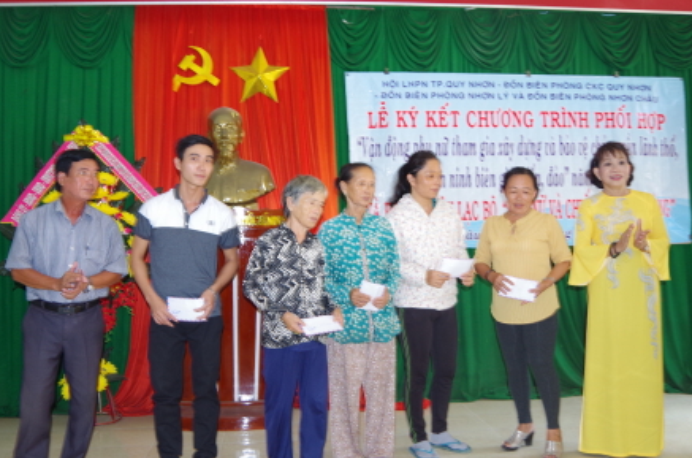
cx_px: 333
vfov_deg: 38.7
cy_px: 231
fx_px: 652
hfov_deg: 55.9
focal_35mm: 34
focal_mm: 18
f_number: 3.5
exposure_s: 1/25
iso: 400
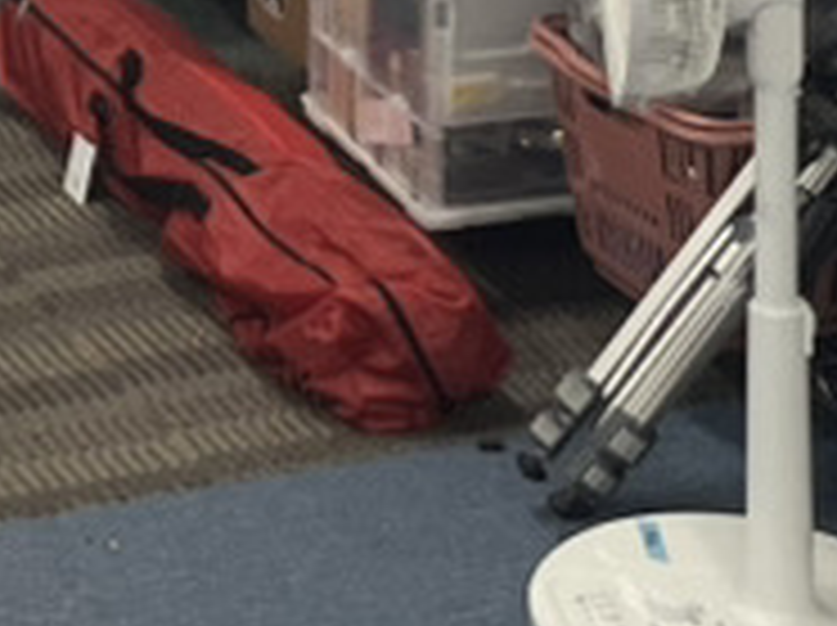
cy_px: -1022
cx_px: -234
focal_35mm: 168
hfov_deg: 11.5
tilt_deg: -3.8
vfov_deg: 8.0
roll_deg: +1.1
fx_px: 4057
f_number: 1.6
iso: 100
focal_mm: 5.1
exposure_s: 1/120
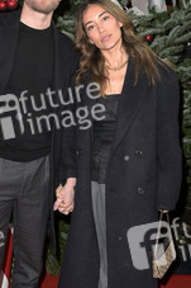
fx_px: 478
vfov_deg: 33.3
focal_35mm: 60
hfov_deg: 22.6
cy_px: 176
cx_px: 77
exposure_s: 1/200
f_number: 5.6
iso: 500
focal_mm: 34
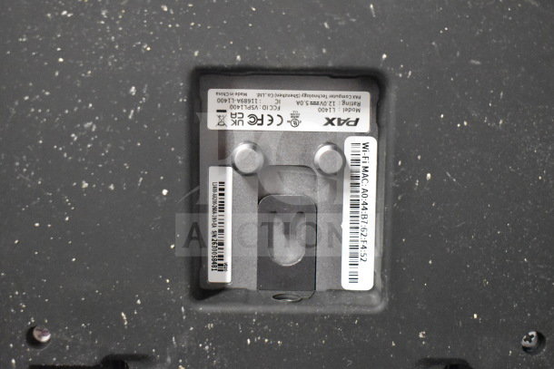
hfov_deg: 37.8
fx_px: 808
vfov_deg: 25.8
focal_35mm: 52
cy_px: 184
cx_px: 277
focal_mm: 35
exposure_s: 1/60
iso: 12800
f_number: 4.5
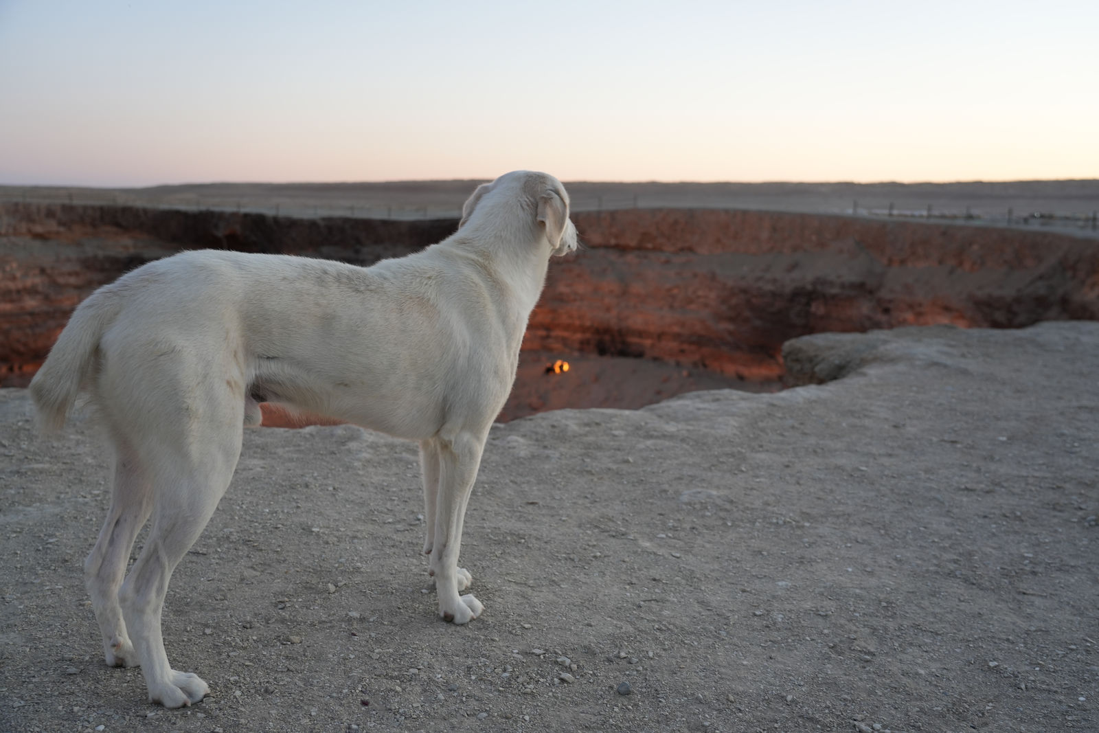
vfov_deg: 43.6
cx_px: 550
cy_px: 366
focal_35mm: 30
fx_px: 916
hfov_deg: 61.9
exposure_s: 1/60
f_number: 4
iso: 320
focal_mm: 30
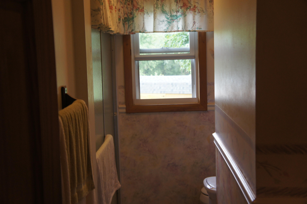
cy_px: 102
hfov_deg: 40.0
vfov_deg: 27.2
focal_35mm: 50
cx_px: 154
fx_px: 422
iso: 400
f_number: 4.5
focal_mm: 33
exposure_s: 1/60
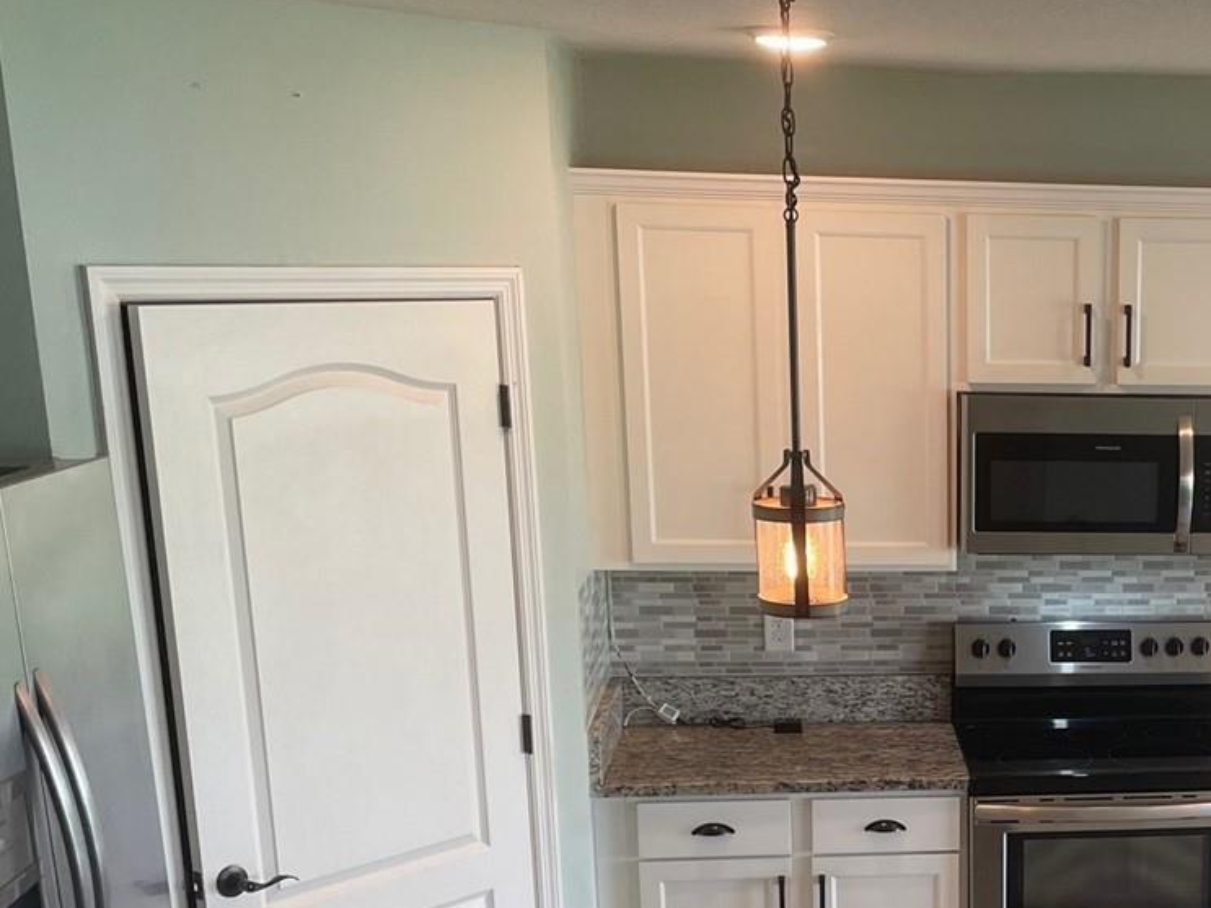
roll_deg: -0.8
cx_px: 1095
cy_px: 789
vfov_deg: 25.4
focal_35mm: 56
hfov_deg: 32.6
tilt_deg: -15.0
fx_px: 1959
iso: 100
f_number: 1.6
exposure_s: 1/120
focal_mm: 4.2
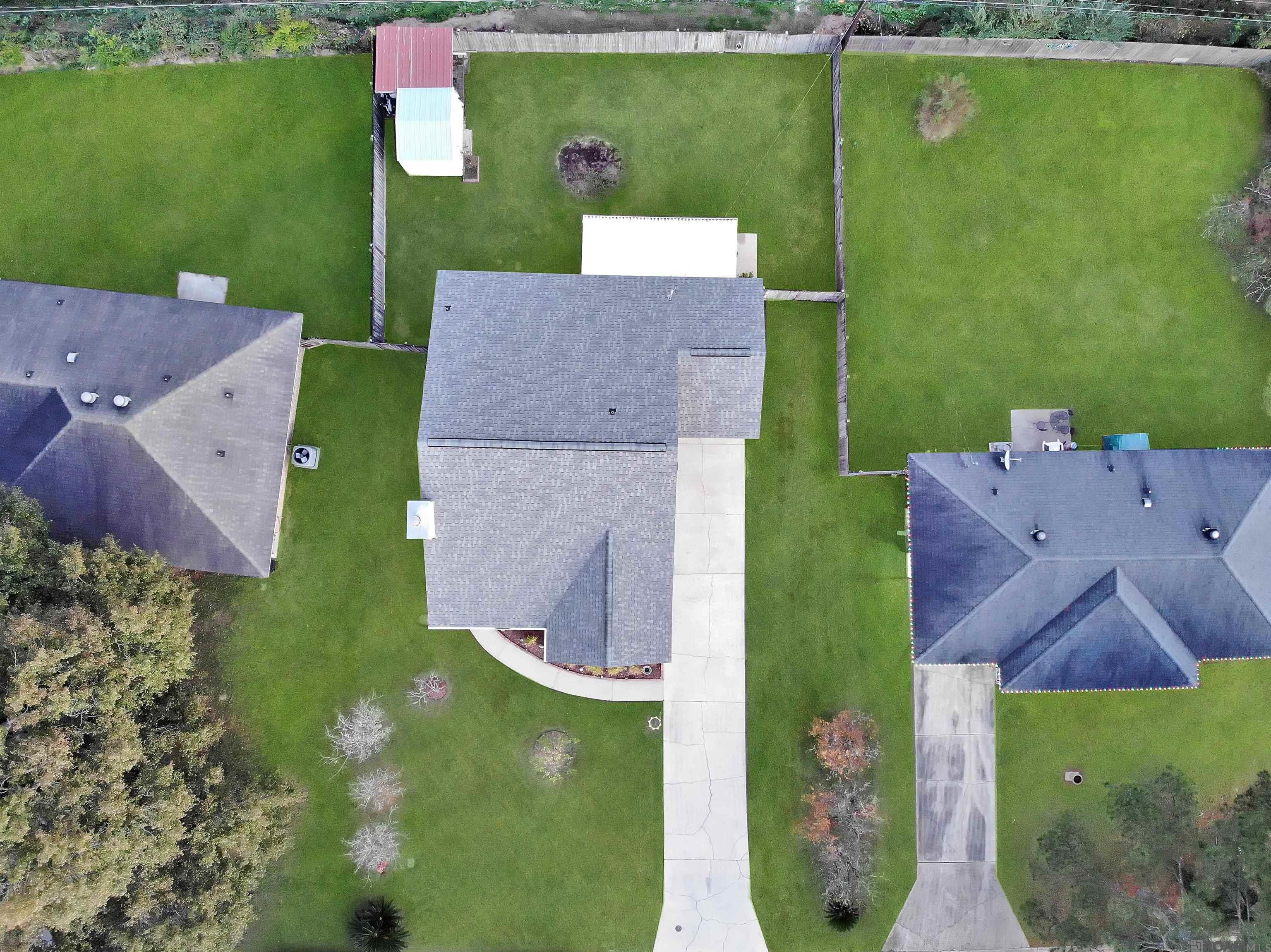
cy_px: 476
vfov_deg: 56.8
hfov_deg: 71.6
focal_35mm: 24
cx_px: 636
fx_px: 881
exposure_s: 1/5
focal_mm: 4.5
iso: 800
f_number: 2.8
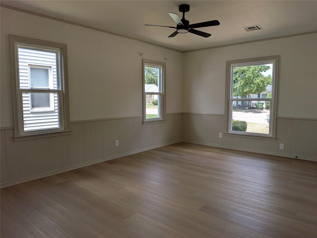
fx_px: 220
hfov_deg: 71.6
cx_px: 158
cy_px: 119
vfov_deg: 56.8
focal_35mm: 24
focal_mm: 4.53
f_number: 1.7
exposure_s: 1/349
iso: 44
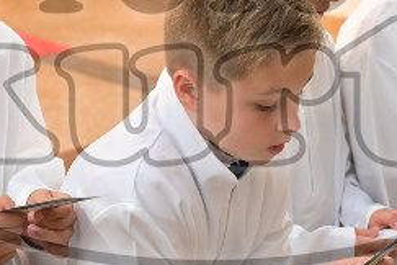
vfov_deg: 10.2
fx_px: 1478
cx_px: 211
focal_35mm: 134
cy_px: 66
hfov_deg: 15.3
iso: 5000
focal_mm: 50
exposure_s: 1/125
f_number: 4
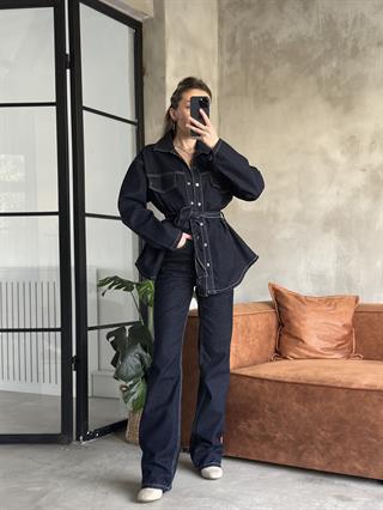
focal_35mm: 48
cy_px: 255
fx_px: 707
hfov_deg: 30.3
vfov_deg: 39.6
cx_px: 192
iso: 400
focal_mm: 6.86
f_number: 1.78
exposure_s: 1/44
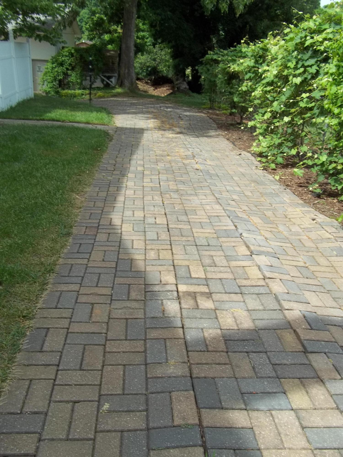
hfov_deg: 44.2
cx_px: 172
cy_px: 228
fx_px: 423
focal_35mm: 32
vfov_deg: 56.8
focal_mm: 5.7
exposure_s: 1/60
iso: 64
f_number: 8.8
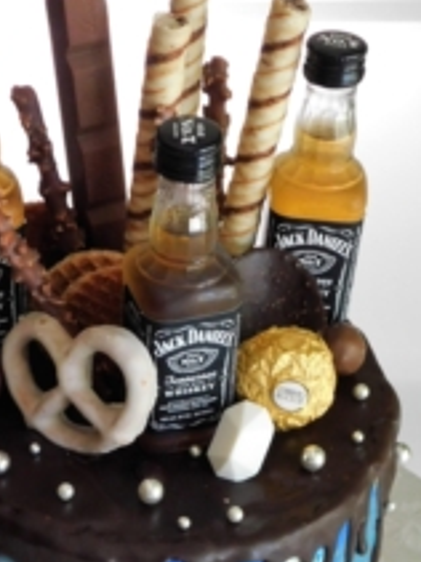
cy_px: 482
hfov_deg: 15.5
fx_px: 1542
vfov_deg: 20.3
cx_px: 140
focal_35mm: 95
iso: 400
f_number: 3.6
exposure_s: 1/25
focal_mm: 7.1
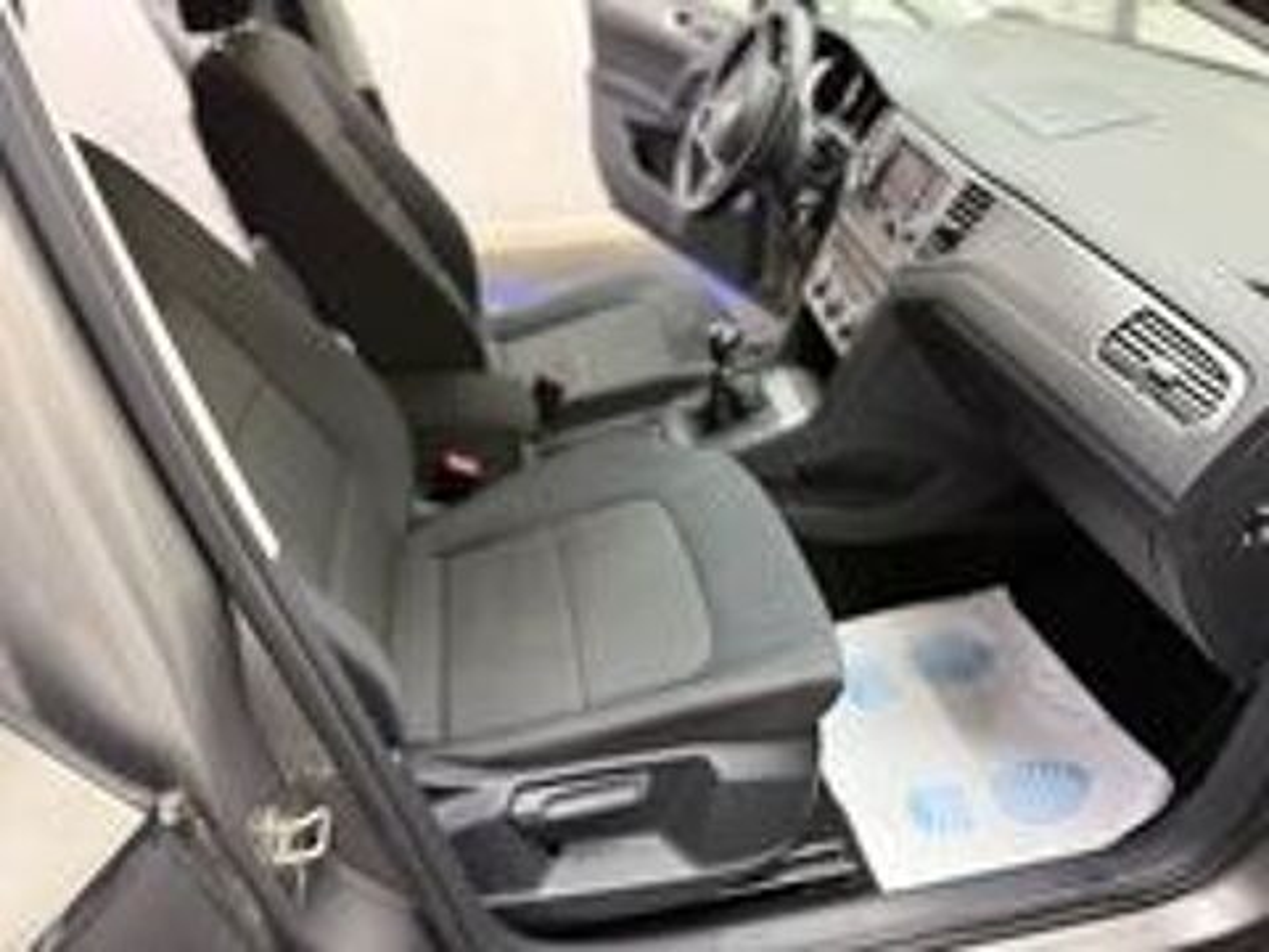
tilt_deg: -34.6
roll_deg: +1.1
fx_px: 880
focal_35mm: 24
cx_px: 634
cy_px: 476
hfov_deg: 71.6
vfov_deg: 56.8
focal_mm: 6.76
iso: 500
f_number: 1.78
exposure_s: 1/50
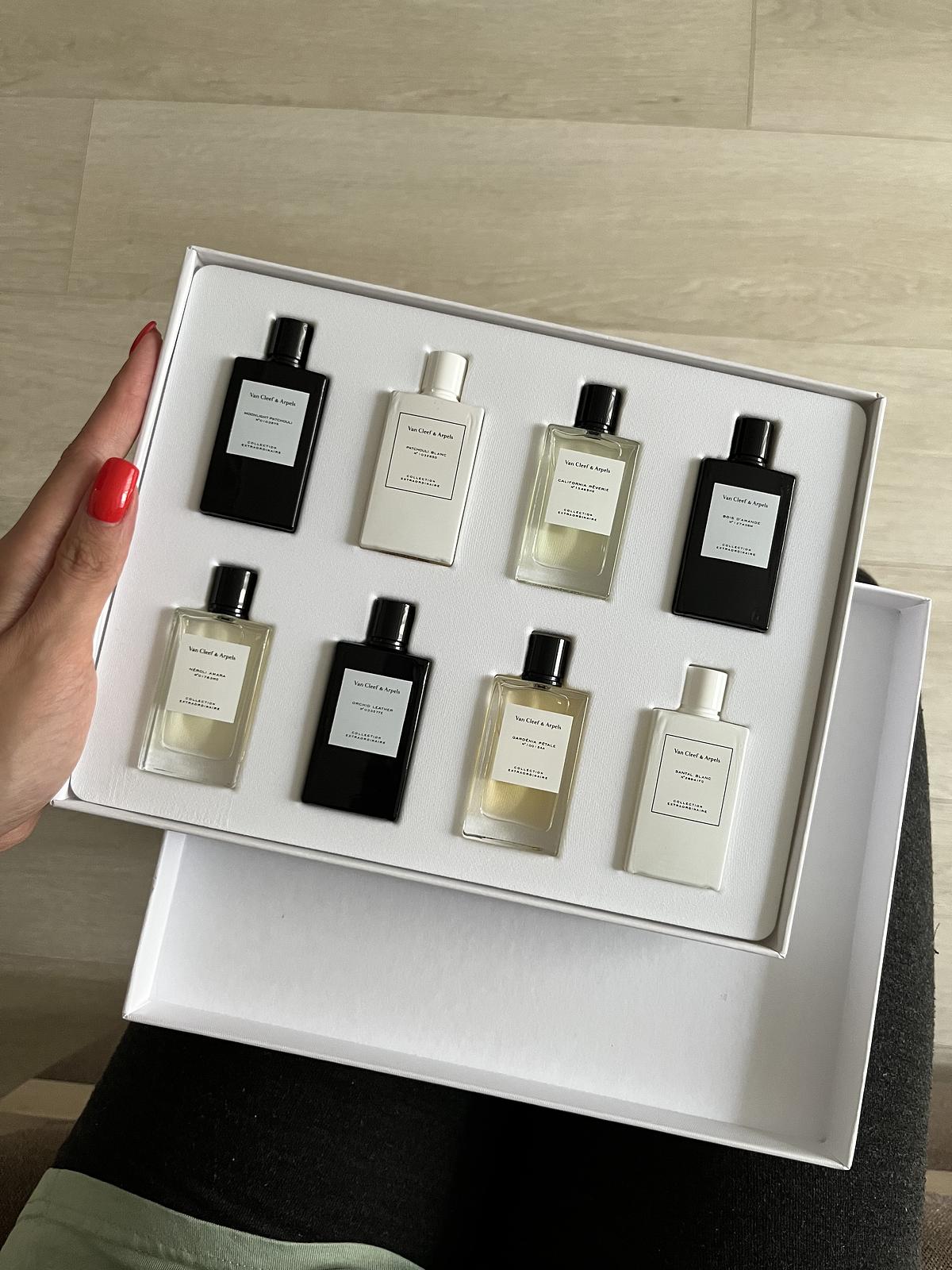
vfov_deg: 67.3
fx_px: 953
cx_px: 476
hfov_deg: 53.1
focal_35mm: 26
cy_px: 635
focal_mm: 5.1
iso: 250
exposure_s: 1/60
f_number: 1.6
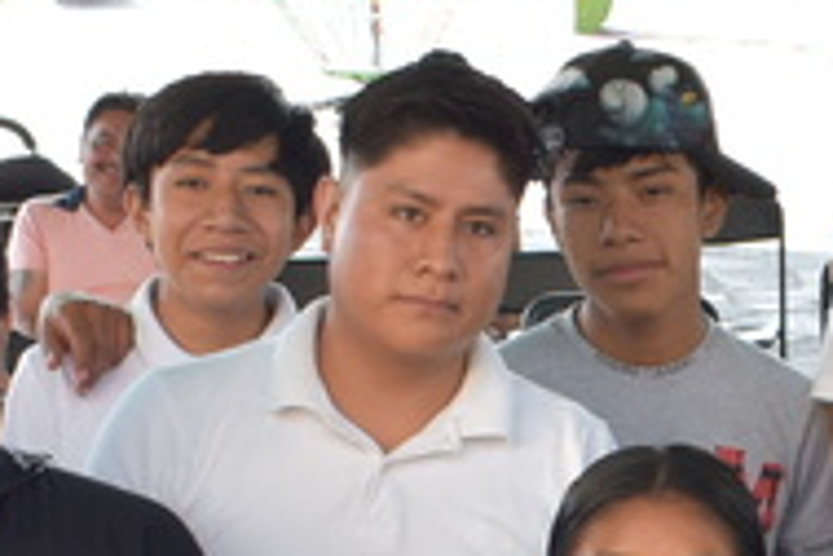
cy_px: 735
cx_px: 1089
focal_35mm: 143
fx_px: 3309
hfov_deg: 13.8
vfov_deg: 9.4
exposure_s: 1/250
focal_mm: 18
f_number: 5
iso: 320
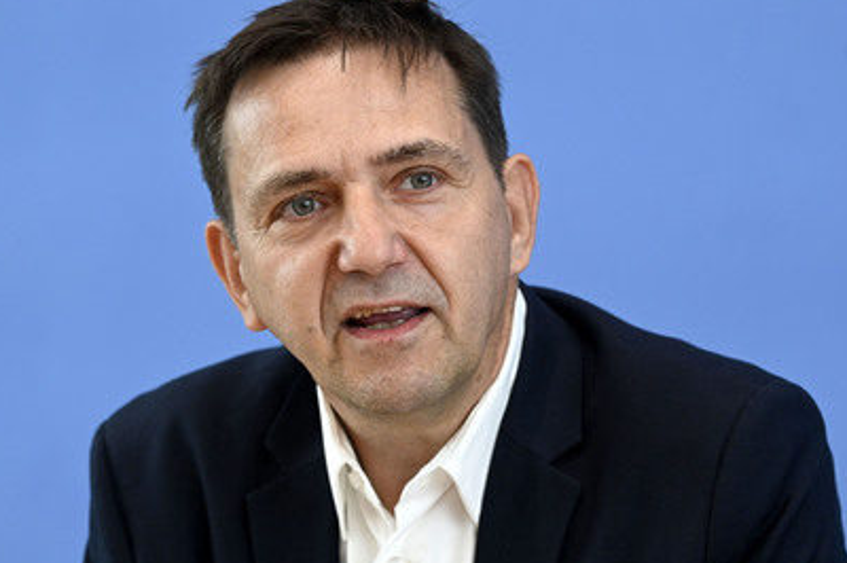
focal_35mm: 214
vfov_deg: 6.4
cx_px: 414
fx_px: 5031
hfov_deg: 9.6
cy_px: 269
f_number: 5.6
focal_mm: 190
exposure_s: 1/640
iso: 2000
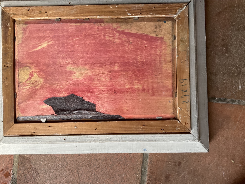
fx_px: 205
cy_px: 92
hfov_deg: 61.7
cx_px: 122
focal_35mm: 29
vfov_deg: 48.2
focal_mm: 3
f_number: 1.8
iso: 80
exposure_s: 1/60
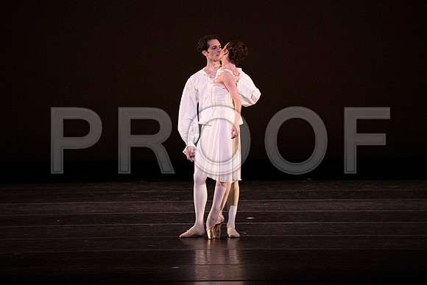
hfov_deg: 5.9
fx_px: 4128
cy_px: 142
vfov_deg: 4.0
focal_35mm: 348
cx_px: 214
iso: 20000
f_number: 5.6
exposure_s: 1/400
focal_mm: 348
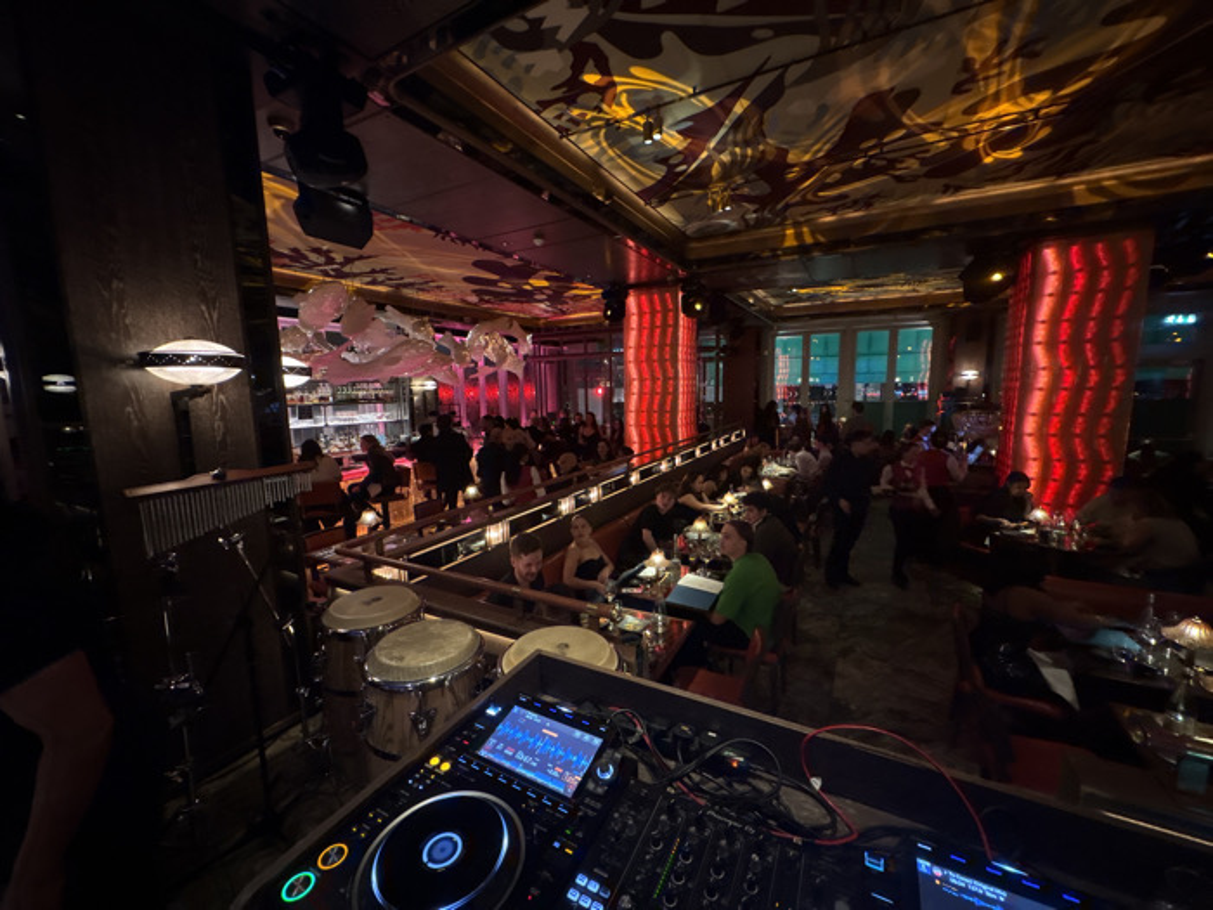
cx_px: 606
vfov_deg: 85.7
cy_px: 455
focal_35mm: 14
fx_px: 491
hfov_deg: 102.1
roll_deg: +1.3
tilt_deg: -8.0
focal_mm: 2.22
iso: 1000
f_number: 2.2
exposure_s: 1/25
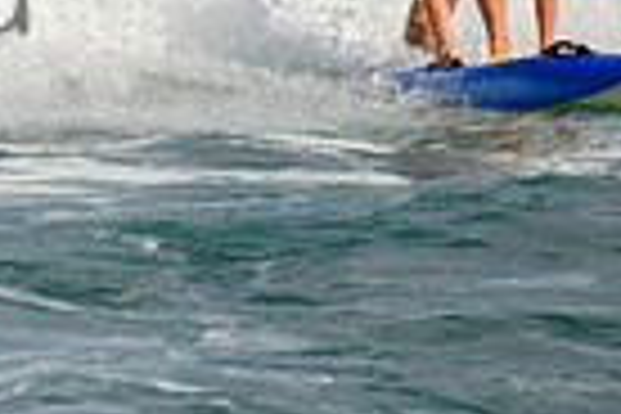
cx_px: -446
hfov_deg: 0.6
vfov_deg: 0.4
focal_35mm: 3353
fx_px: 57835
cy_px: -70
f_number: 11
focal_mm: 800
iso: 560
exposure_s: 1/2000
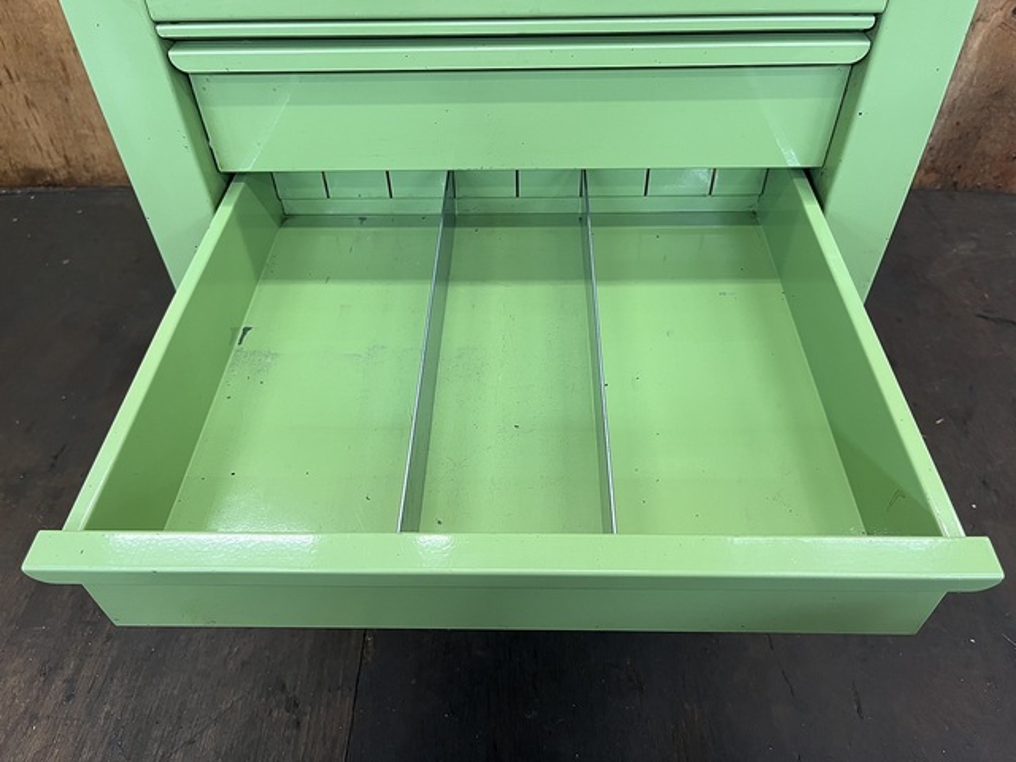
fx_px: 763
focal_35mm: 26
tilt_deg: -45.9
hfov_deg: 67.3
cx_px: 508
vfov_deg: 53.1
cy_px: 381
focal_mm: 5.1
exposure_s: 1/95
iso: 125
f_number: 1.6
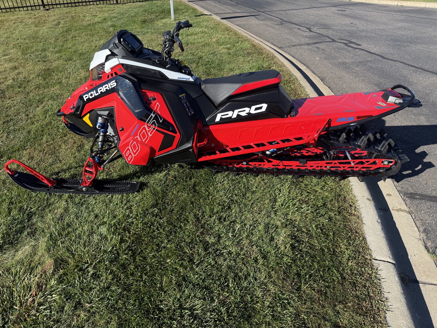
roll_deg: -0.7
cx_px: 218
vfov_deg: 56.8
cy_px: 164
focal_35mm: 24
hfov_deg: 71.6
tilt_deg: -34.1
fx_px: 303
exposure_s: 1/2801
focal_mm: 6.76
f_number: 1.78
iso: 100
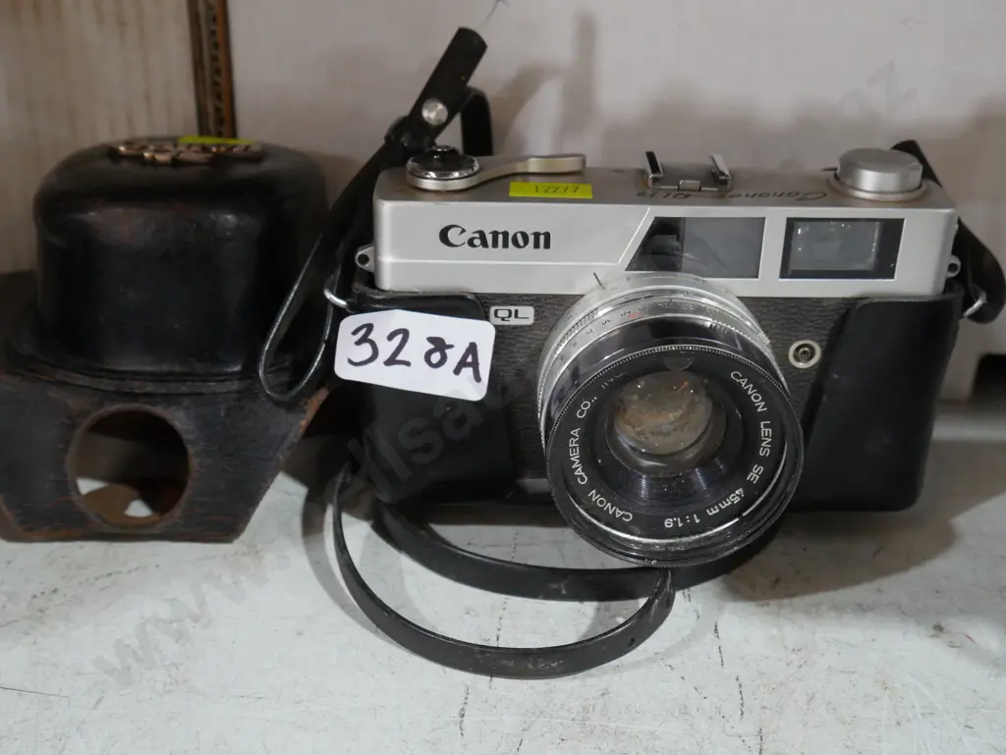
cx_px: 503
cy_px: 378
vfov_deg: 36.0
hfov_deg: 46.8
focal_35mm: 40
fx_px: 1163
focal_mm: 20
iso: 2000
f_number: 5.6
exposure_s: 1/60
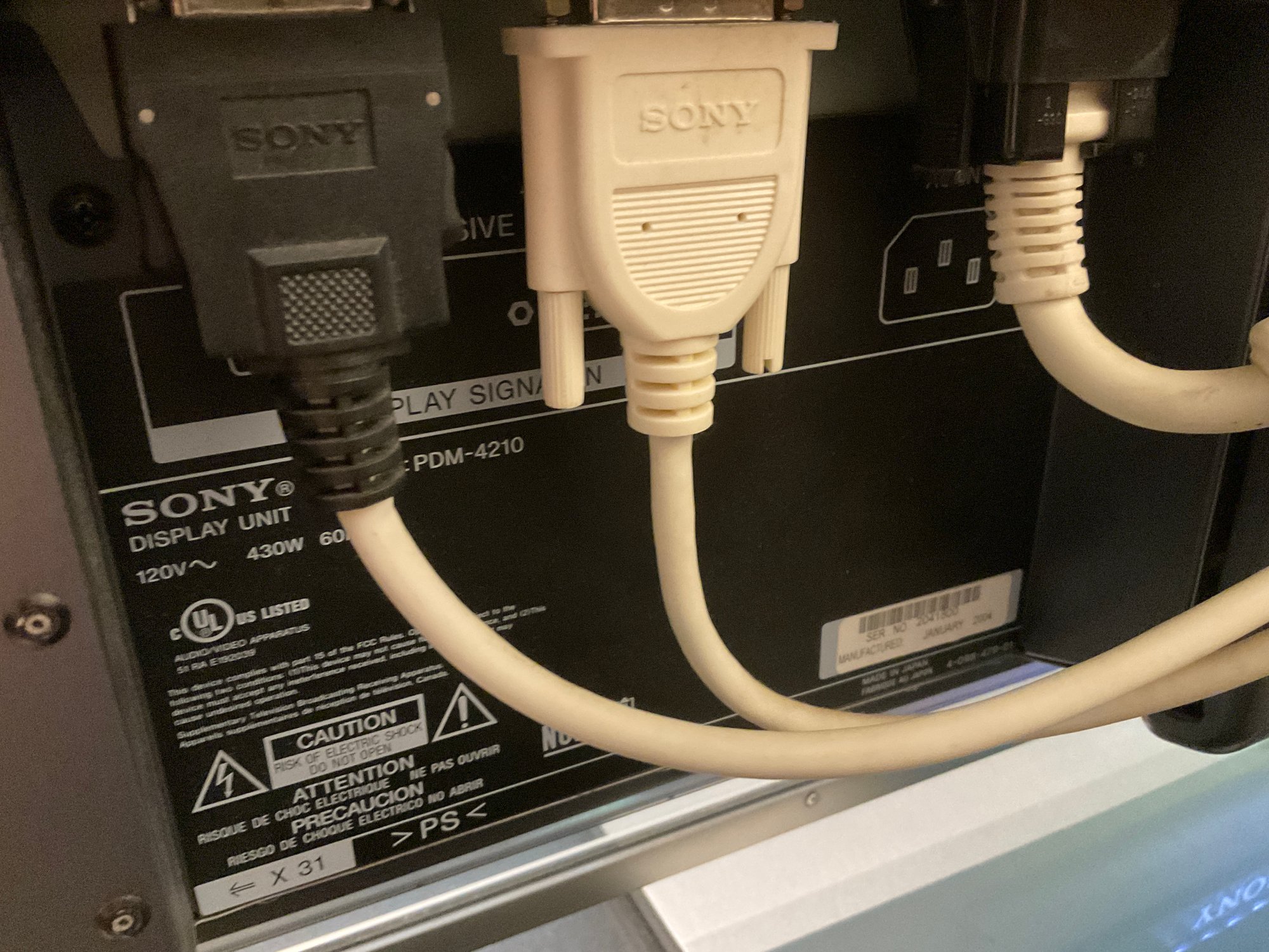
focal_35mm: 29
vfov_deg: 48.2
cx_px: 634
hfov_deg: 61.7
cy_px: 476
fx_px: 1063
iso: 500
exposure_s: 1/30
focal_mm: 3
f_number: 1.8
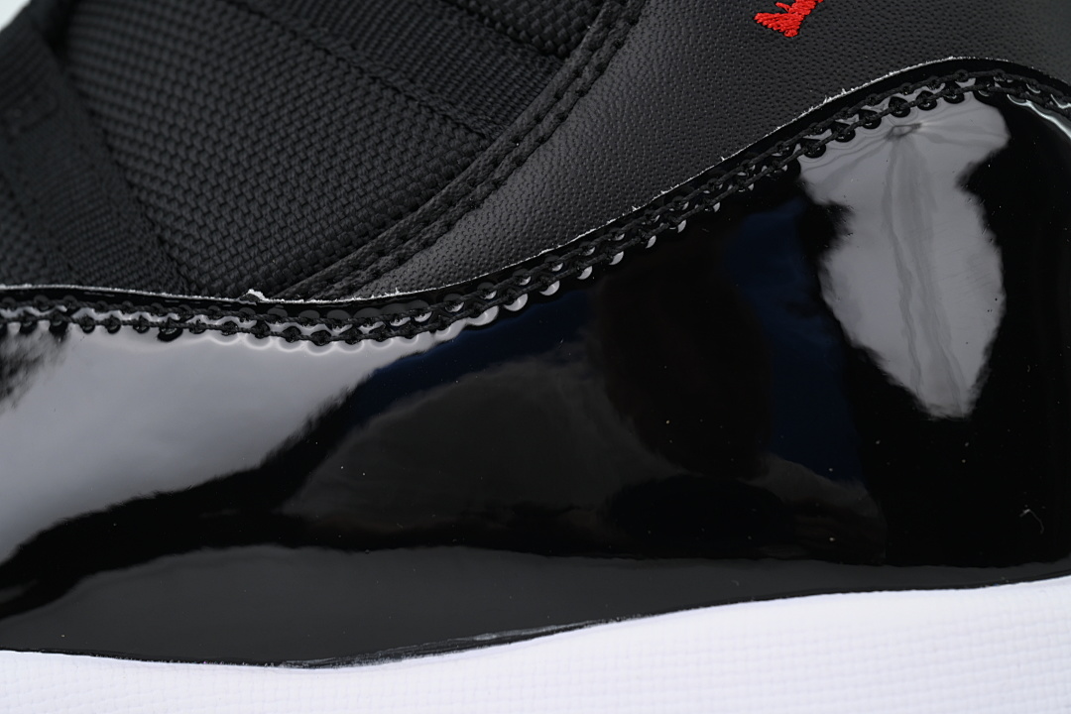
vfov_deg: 13.6
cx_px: 536
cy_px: 357
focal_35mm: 101
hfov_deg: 20.2
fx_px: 3005
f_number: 10
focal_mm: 101
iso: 400
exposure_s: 1/100
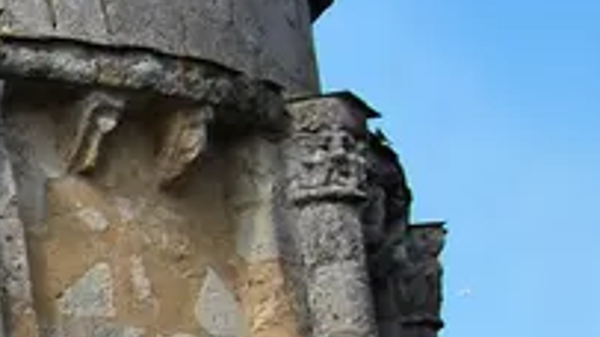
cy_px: 634
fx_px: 2847
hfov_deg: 10.2
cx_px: -922
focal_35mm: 179
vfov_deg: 6.6
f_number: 9
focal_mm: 18
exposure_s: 1/250
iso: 100
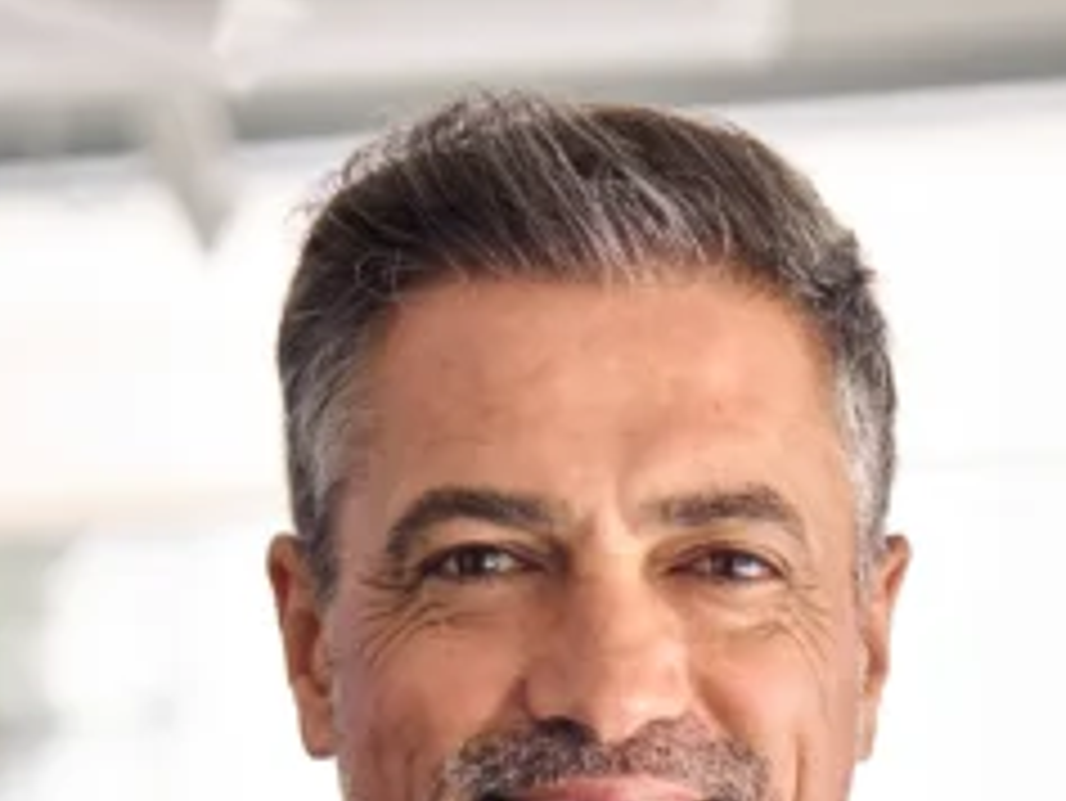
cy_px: 1406
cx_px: 963
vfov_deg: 7.0
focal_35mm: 208
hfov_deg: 9.5
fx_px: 6409
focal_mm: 50
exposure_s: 1/800
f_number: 1.8
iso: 1000
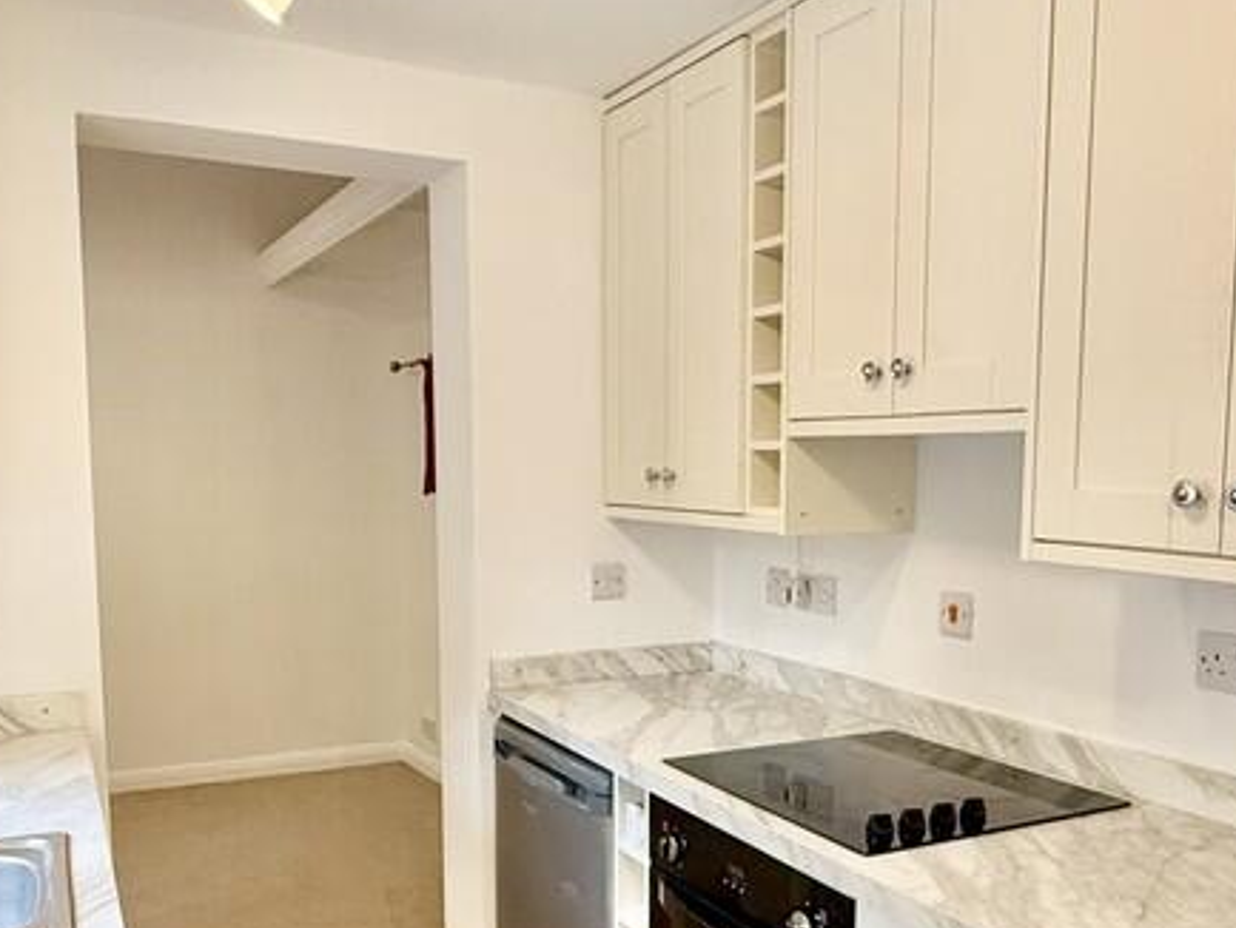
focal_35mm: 33
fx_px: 1179
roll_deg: -2.2
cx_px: 686
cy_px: 603
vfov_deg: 42.5
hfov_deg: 55.2
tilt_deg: -5.7
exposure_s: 1/99
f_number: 2.2
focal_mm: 2.22
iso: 320
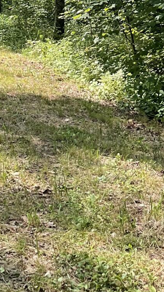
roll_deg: -1.2
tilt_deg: +4.0
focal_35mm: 84
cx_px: -59
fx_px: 649
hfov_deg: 13.8
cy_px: -74
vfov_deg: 22.9
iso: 16
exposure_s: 1/256
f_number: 1.8
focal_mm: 3
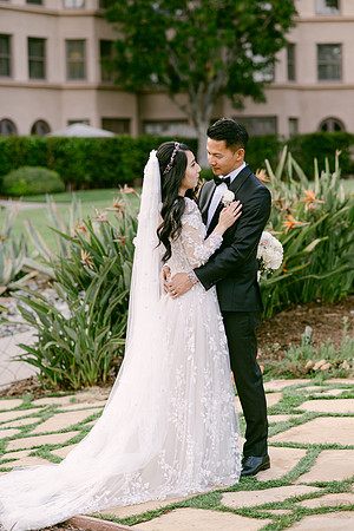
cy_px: 266
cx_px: 177
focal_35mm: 85
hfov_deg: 16.1
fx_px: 1254
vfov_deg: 23.9
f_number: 2.8
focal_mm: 85
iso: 100
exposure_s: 1/400
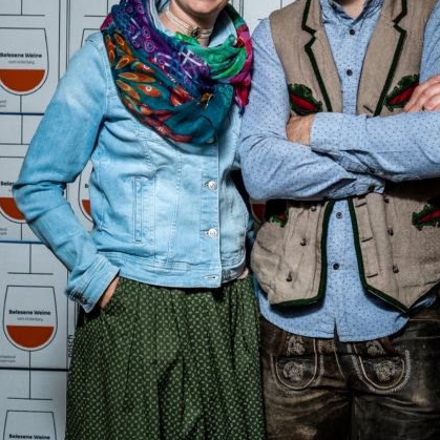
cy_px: 121
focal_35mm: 73
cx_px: 251
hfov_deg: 23.7
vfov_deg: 23.5
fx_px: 1050
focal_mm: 50
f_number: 4
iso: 160
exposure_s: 1/160
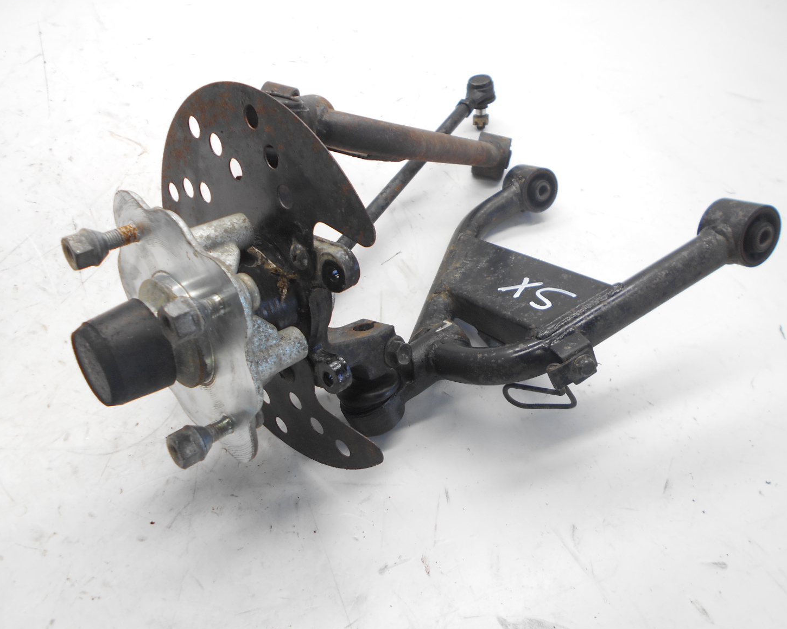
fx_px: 652
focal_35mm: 28
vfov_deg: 51.5
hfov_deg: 62.2
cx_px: 397
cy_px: 318
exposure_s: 1/30
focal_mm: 4.6
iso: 80
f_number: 3.2
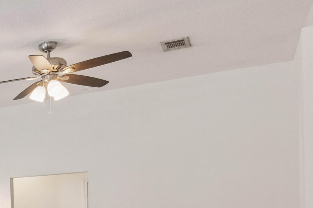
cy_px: 236
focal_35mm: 60
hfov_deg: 23.2
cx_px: -209
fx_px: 522
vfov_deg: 21.3
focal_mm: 17
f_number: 8
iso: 250
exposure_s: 1/20
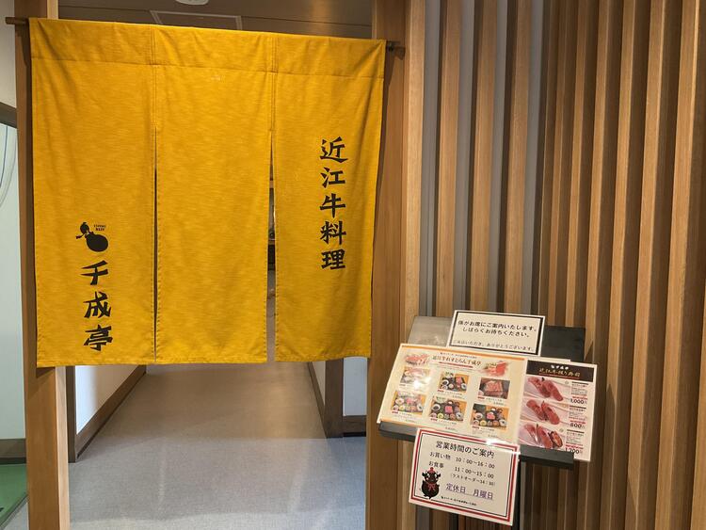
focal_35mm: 29
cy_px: 265
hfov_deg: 61.6
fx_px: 592
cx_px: 353
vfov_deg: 48.3
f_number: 1.8
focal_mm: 3
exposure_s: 1/60
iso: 160
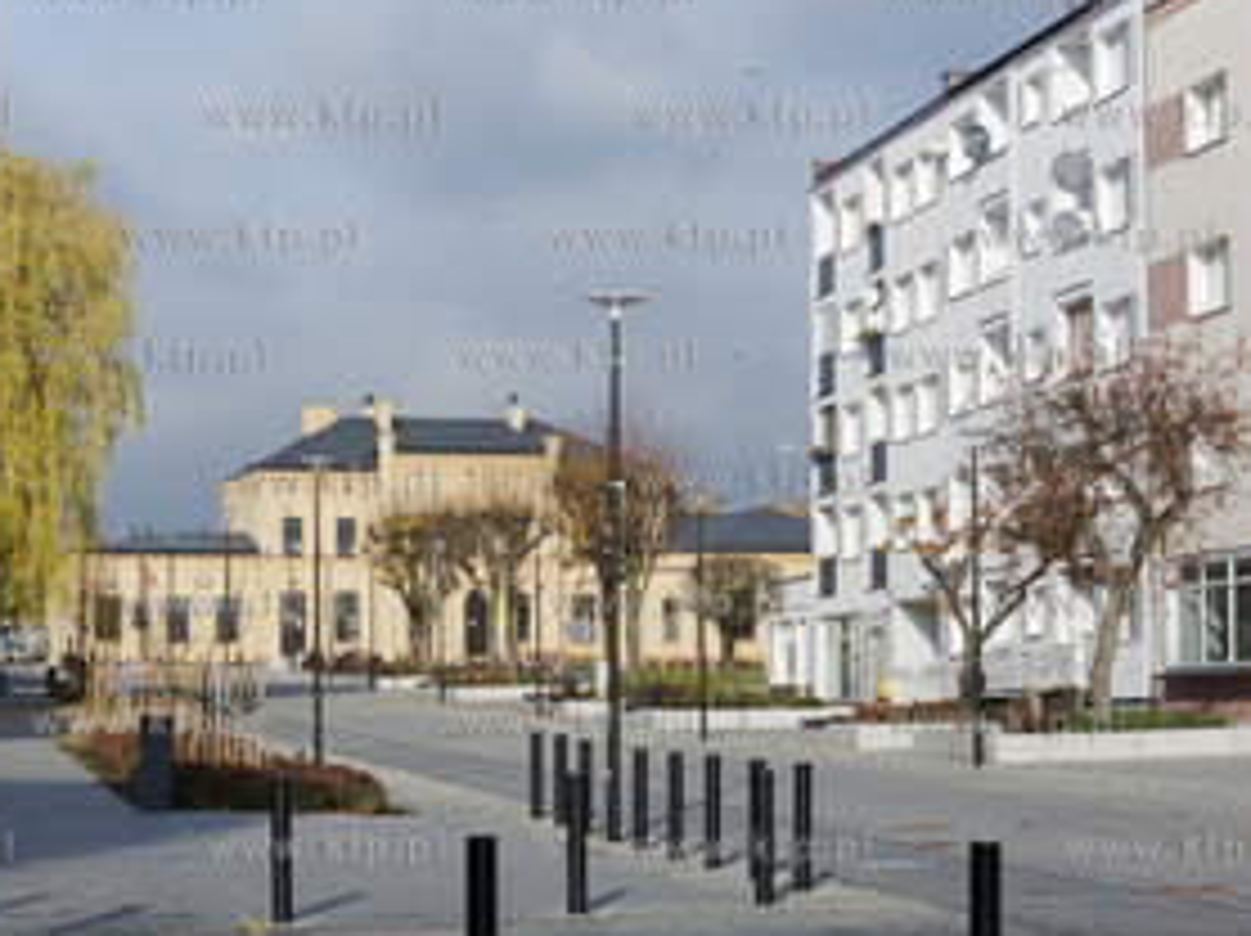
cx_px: 482
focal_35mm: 97
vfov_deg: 15.2
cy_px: 542
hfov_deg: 20.2
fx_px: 3502
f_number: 4.5
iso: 400
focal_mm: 70
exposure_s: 1/4000
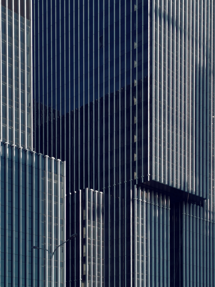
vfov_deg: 28.6
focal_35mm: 68
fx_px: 563
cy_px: 144
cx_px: 108
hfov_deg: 21.6
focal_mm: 5.58
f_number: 1.8
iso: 50
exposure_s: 1/1018
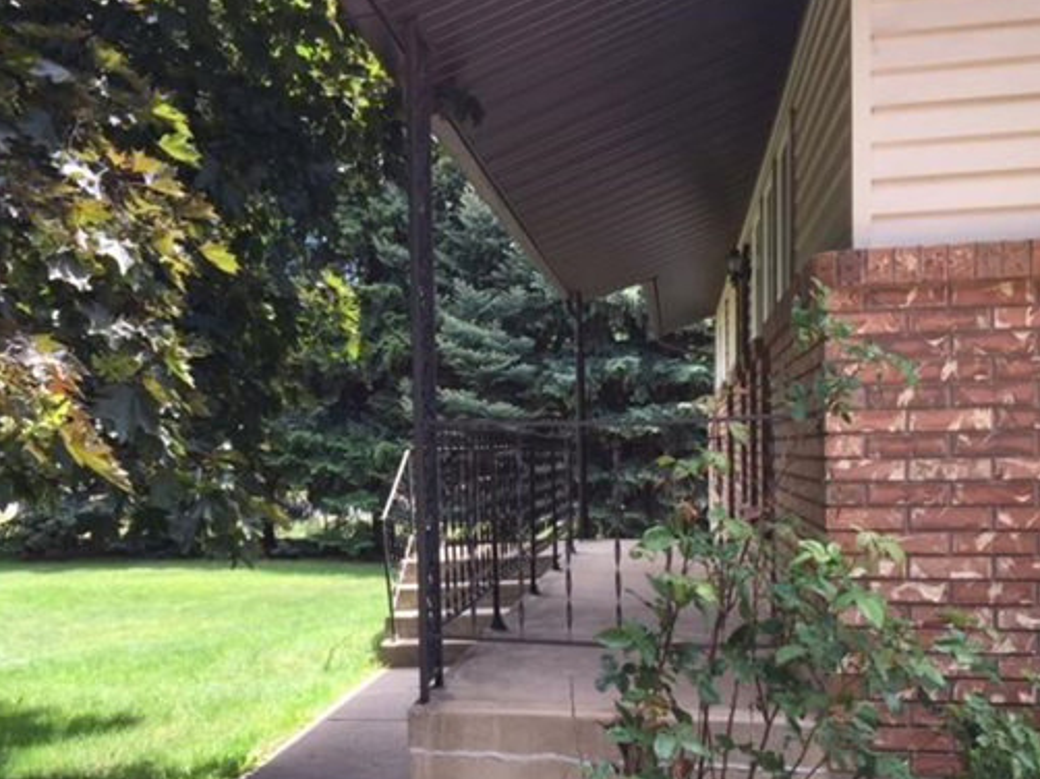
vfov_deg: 38.4
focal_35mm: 37
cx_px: 427
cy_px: 485
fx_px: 1111
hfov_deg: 49.9
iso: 32
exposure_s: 1/395
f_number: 2.2
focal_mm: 4.15
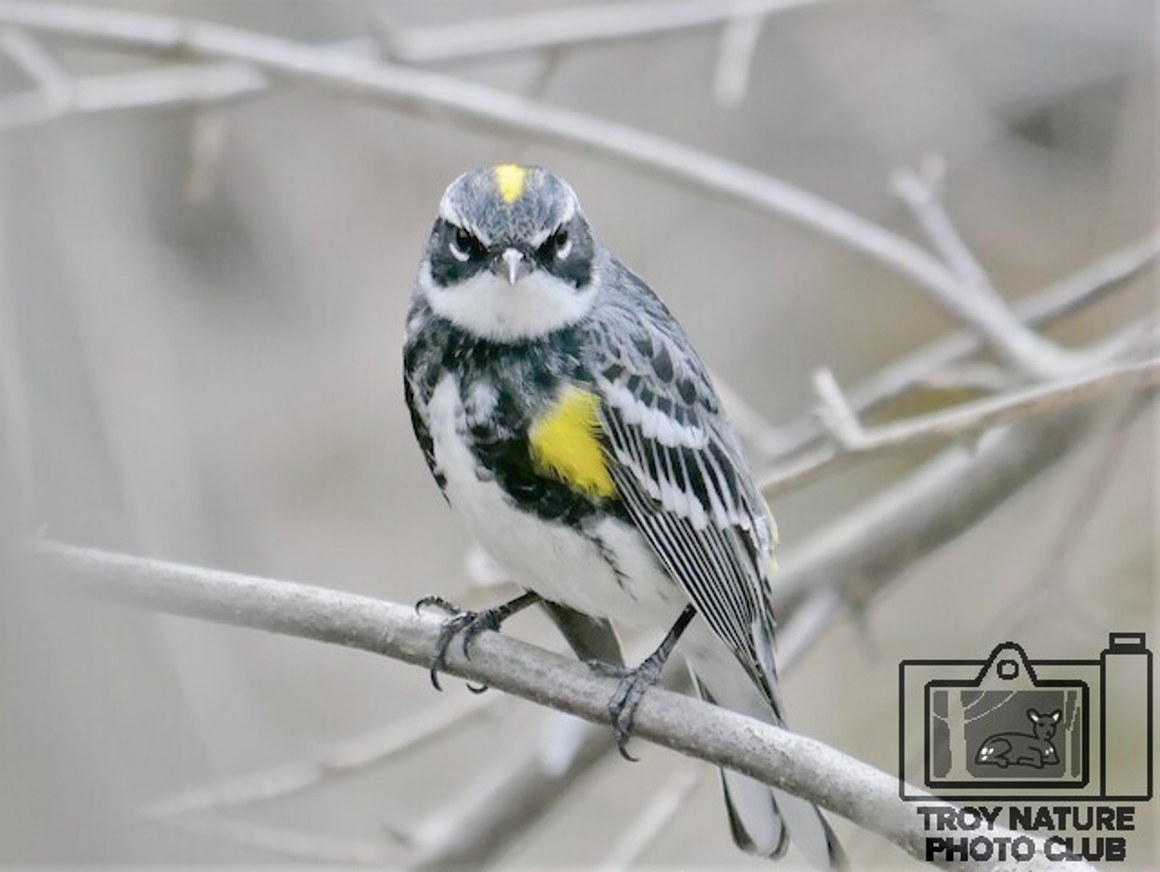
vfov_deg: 2.5
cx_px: 580
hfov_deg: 3.3
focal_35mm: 600
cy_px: 436
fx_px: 20121
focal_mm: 300
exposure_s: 1/500
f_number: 5.6
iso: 500
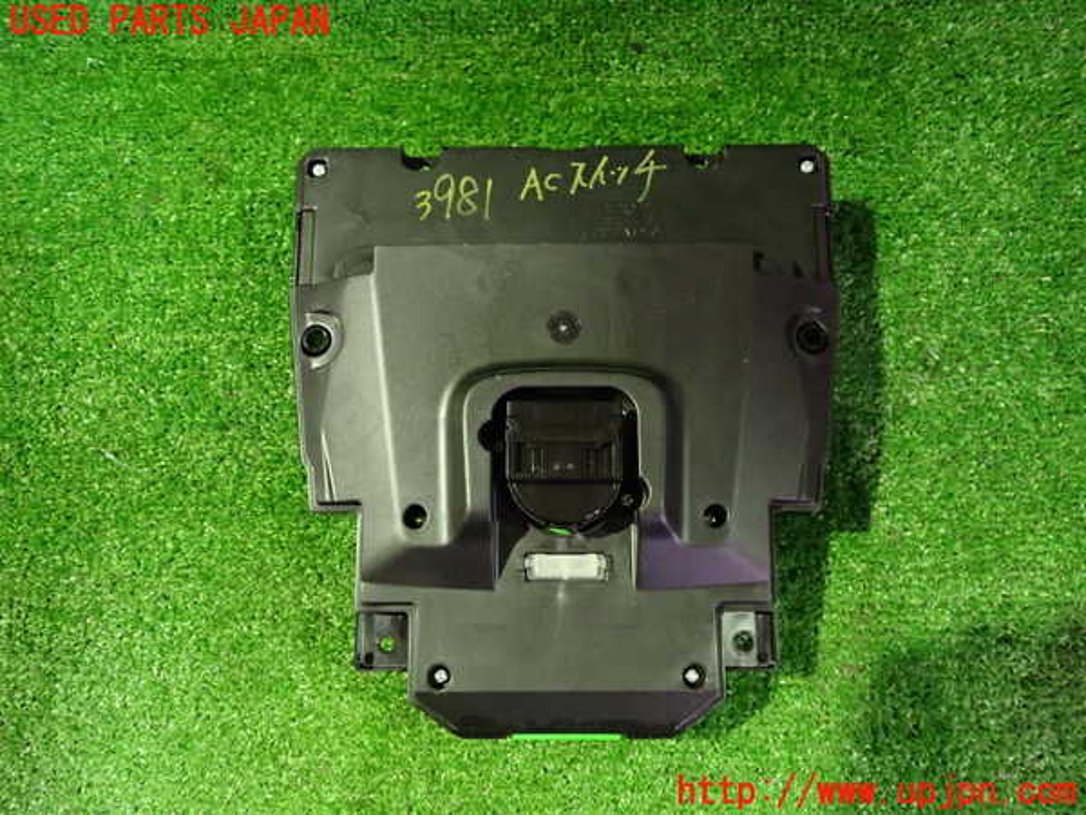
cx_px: 543
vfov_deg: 46.8
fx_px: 941
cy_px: 408
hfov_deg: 60.0
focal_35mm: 30
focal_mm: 5.4
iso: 800
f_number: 2.3
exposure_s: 1/15
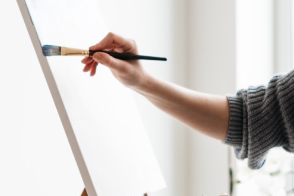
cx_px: 229
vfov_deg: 11.3
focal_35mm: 121
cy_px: 68
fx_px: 988
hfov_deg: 16.8
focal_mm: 50
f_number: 2.5
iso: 320
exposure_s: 1/100
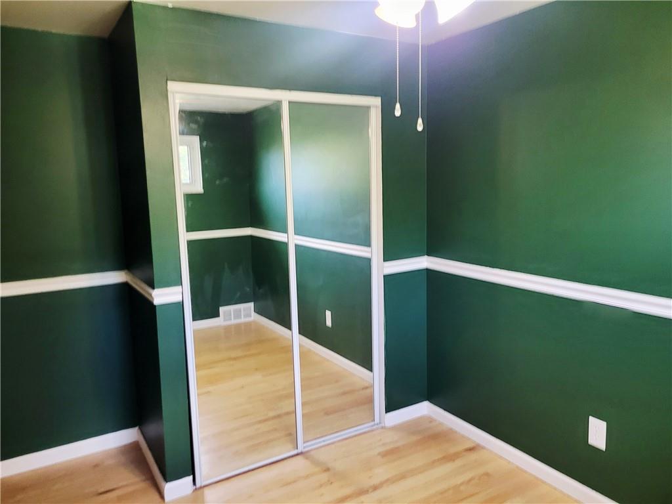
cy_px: 252
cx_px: 336
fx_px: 505
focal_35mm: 26
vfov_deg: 53.1
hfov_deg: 67.3
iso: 320
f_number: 1.8
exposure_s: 1/40
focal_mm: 5.4
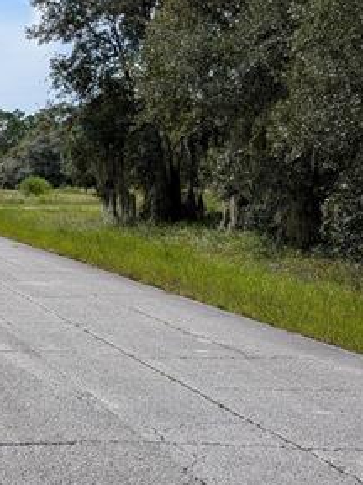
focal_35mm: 64
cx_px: -35
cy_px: 318
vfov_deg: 30.1
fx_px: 895
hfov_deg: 21.7
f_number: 1.7
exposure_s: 1/2193
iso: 28
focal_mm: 4.53
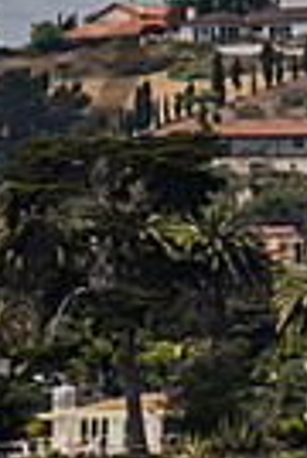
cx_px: 740
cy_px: 683
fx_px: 14456
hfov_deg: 1.2
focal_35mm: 1136
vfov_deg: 1.8
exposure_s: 1/3200
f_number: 8
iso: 500
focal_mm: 210
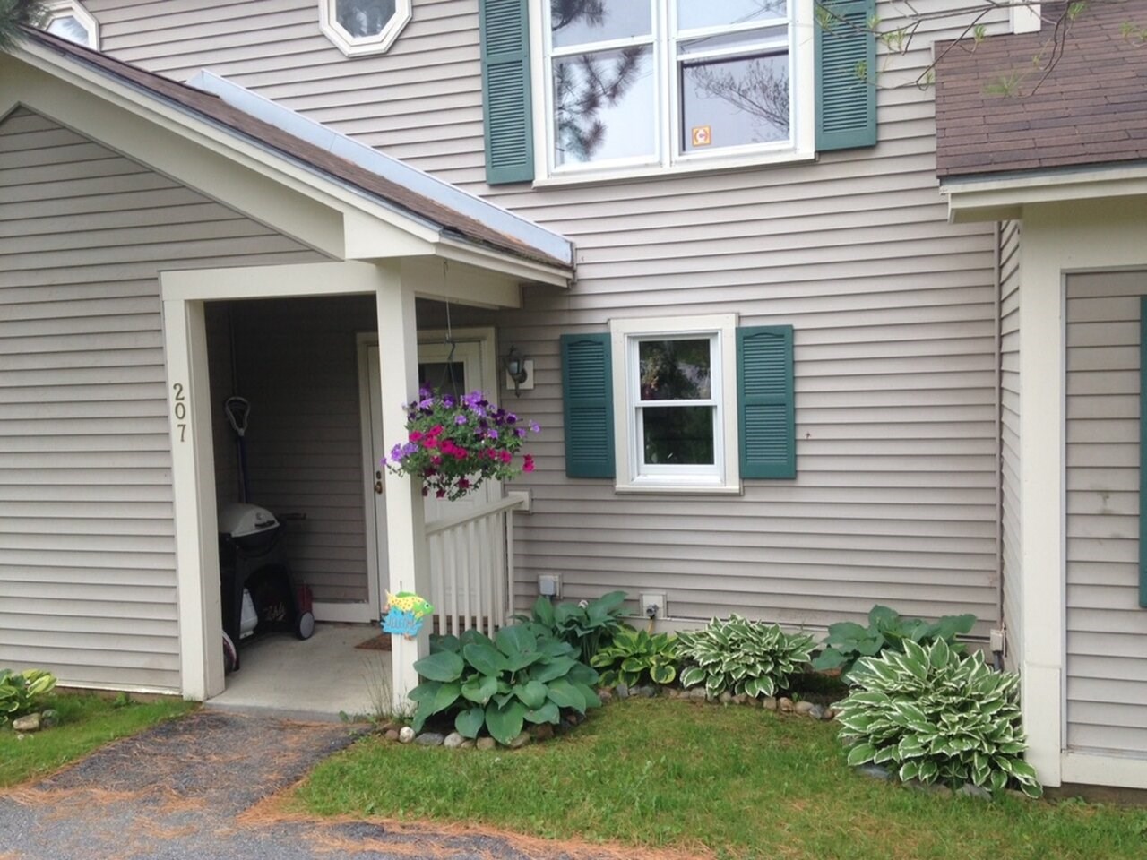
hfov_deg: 55.4
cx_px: 574
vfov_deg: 42.9
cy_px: 430
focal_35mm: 33
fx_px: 1093
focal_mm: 4.13
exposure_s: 1/167
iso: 50
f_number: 2.4
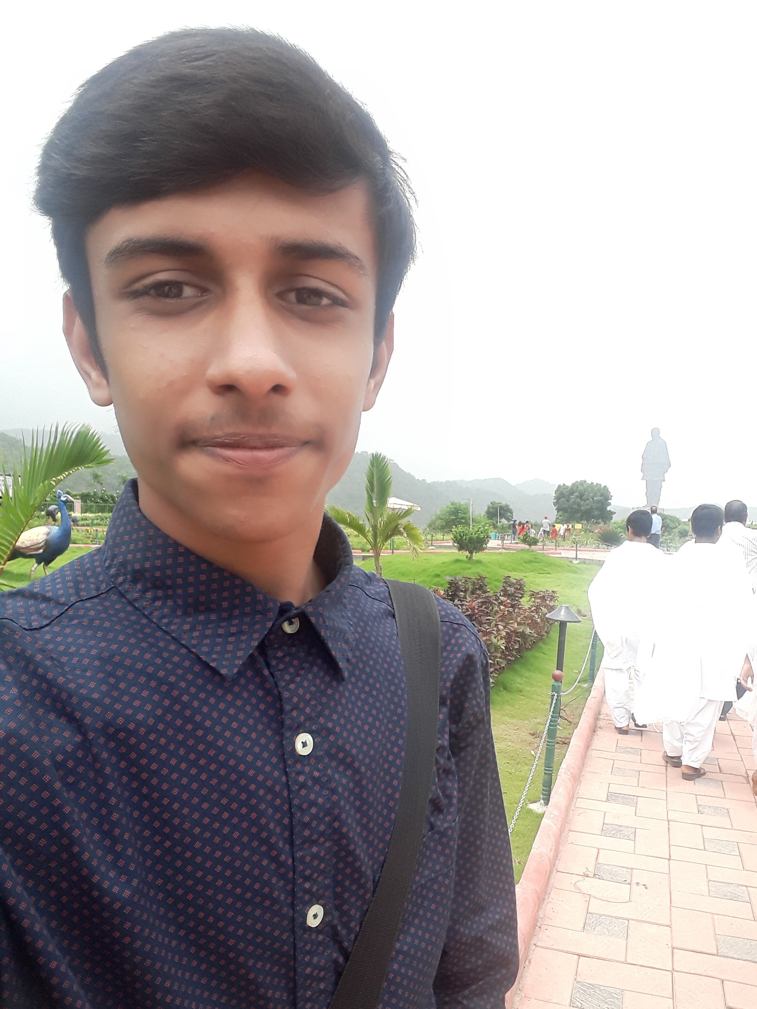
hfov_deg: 56.8
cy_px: 504
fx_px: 700
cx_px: 378
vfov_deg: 71.6
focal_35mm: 24
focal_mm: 2.53
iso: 40
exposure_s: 1/610
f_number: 1.9
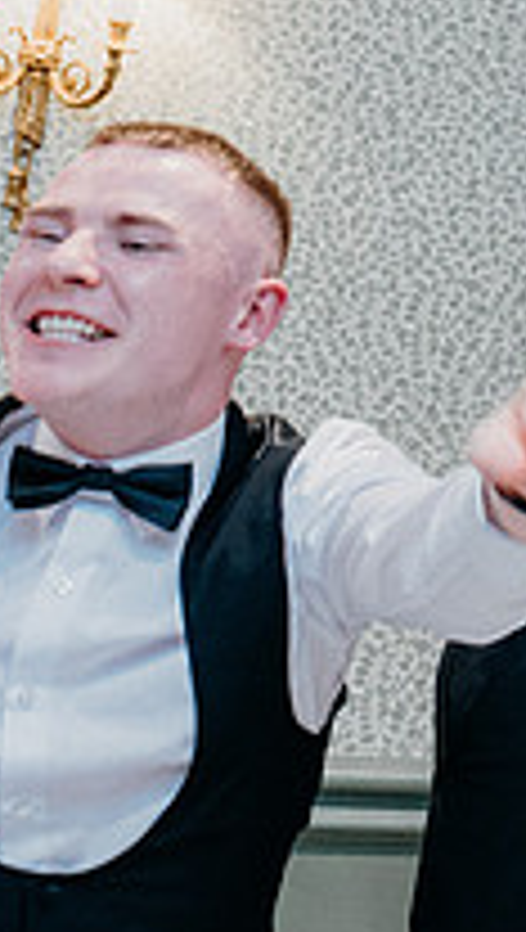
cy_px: 142
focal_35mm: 88
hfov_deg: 12.5
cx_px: 985
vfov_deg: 23.7
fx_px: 2174
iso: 2500
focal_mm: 30
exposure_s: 1/160
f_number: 3.5
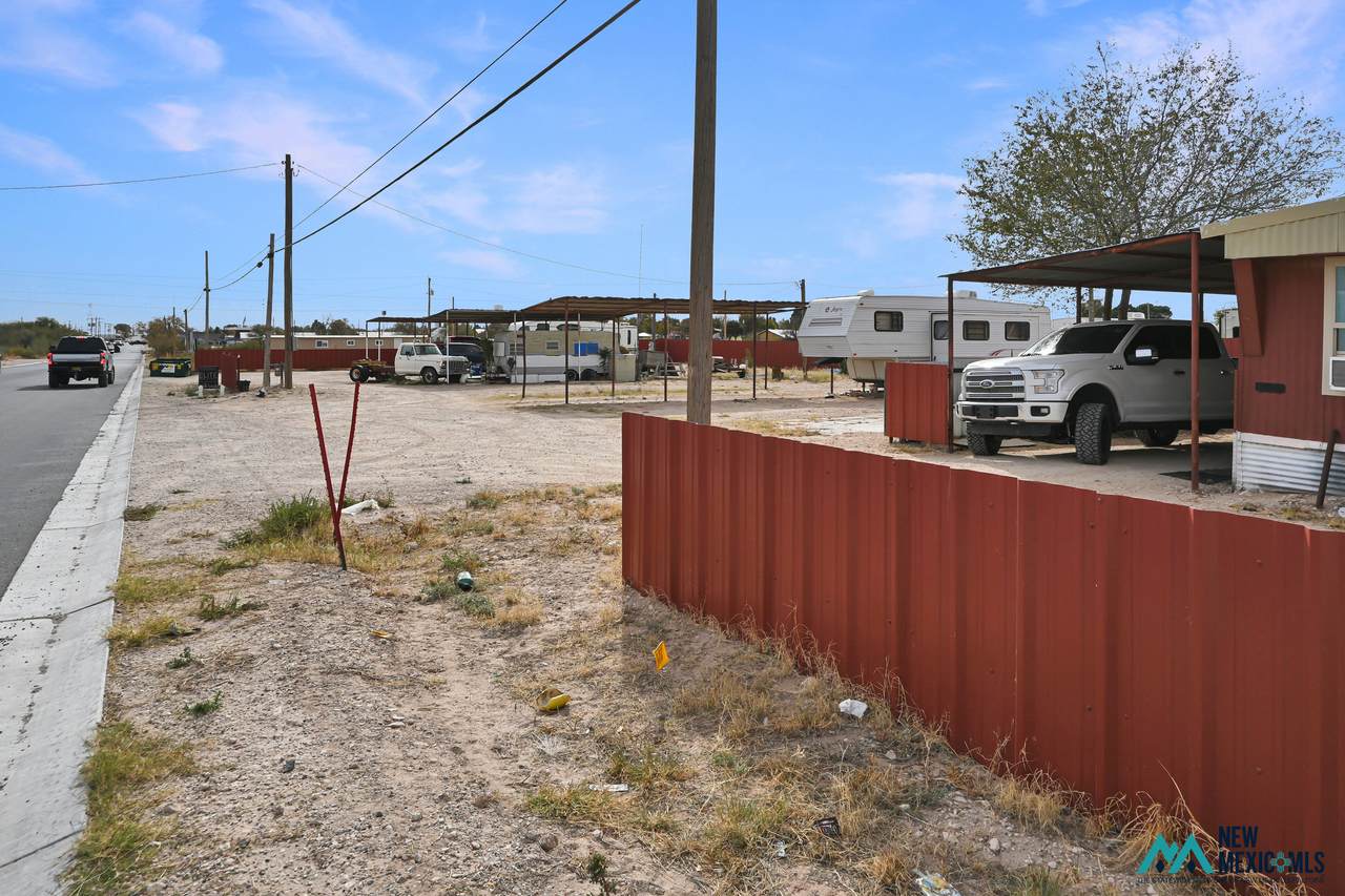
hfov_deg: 73.8
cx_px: 672
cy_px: 448
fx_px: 896
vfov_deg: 53.1
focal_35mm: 24
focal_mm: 16
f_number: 8
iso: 100
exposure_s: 1/500
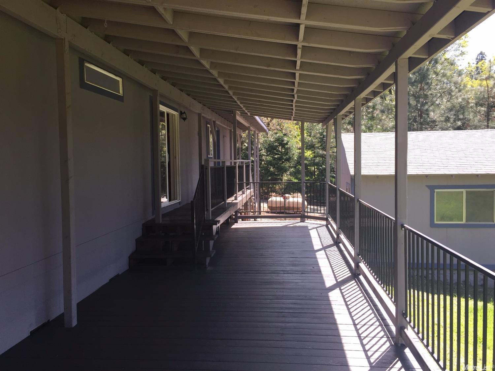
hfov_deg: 61.7
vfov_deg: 48.2
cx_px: 248
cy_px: 186
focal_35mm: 29
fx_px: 415
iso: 32
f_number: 2.2
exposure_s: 1/286
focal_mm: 4.15
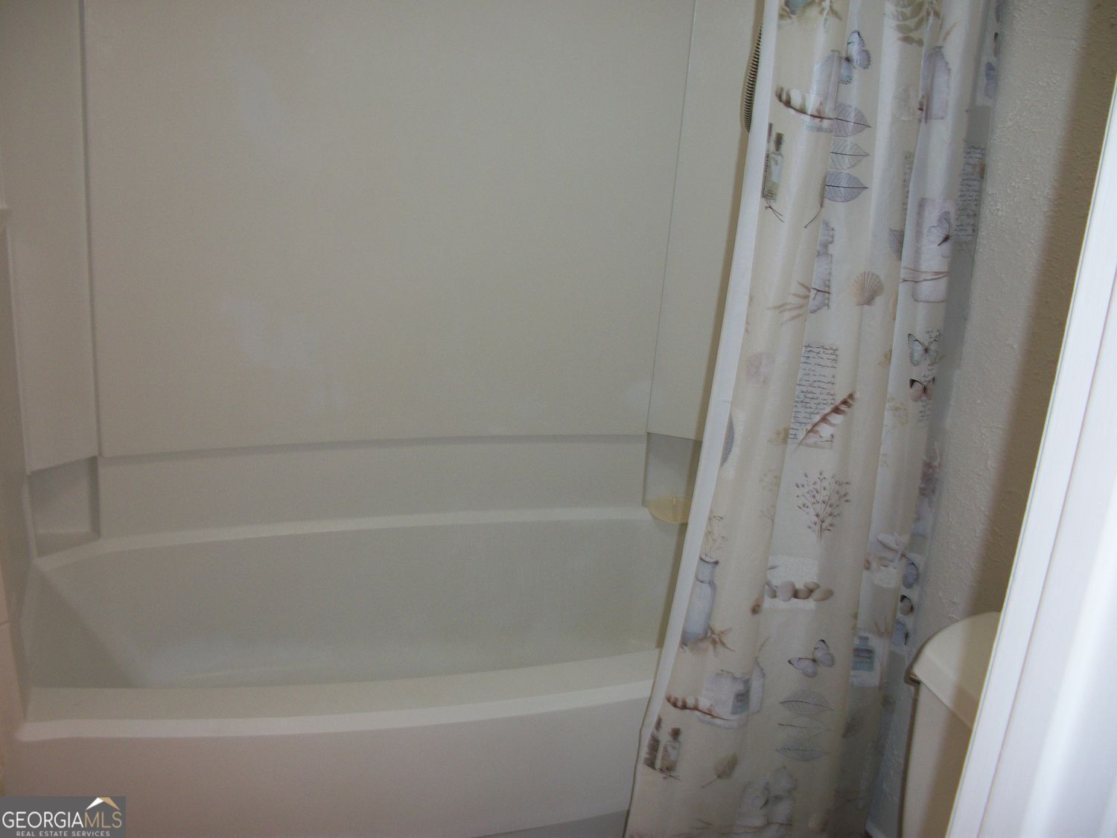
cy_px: 419
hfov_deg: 52.6
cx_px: 558
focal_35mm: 35
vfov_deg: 40.7
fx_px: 1129
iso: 80
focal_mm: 6.3
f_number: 3.1
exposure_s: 1/40
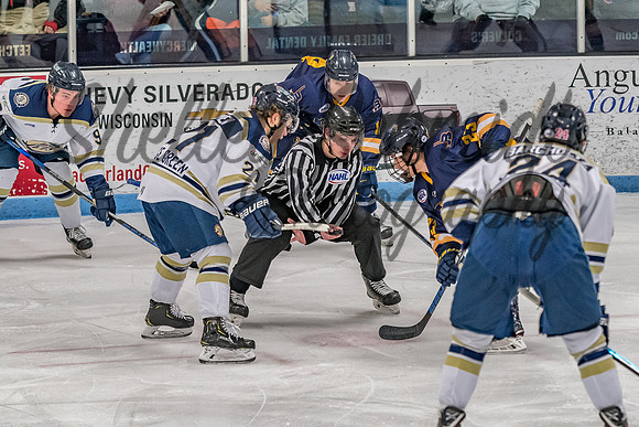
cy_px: 199
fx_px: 3936
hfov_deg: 9.3
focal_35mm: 222
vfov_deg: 6.2
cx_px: 374
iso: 1600
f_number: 3.2
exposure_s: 1/800
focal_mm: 125
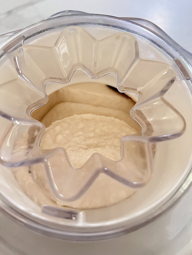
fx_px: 192
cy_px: 128
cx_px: 96
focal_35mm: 26
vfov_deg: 67.3
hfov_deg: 53.1
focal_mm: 5.7
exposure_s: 1/40
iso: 400
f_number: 1.5
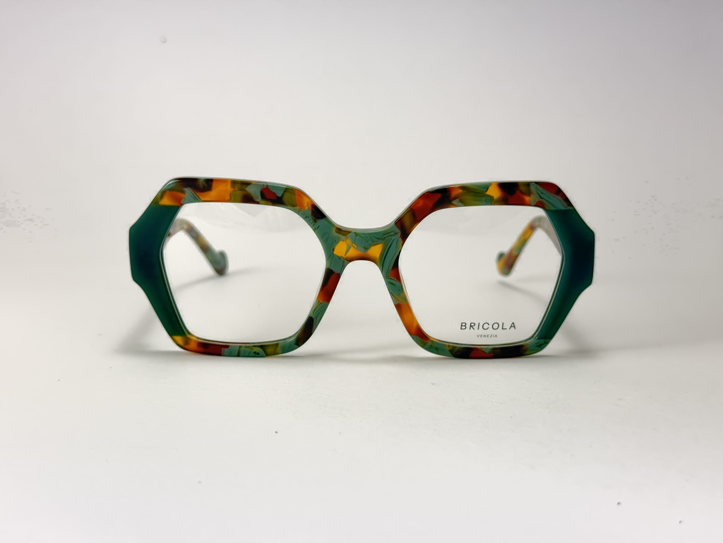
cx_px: 362
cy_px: 272
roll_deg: -1.0
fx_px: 1003
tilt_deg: -8.0
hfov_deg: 39.7
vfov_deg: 30.3
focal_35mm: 48
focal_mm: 6.76
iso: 80
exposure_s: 1/100
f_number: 1.78
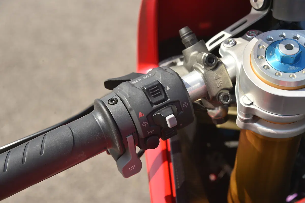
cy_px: 102
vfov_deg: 13.7
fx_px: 847
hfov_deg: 20.4
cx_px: 152
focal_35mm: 100
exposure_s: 1/250
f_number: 10
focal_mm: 100
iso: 250
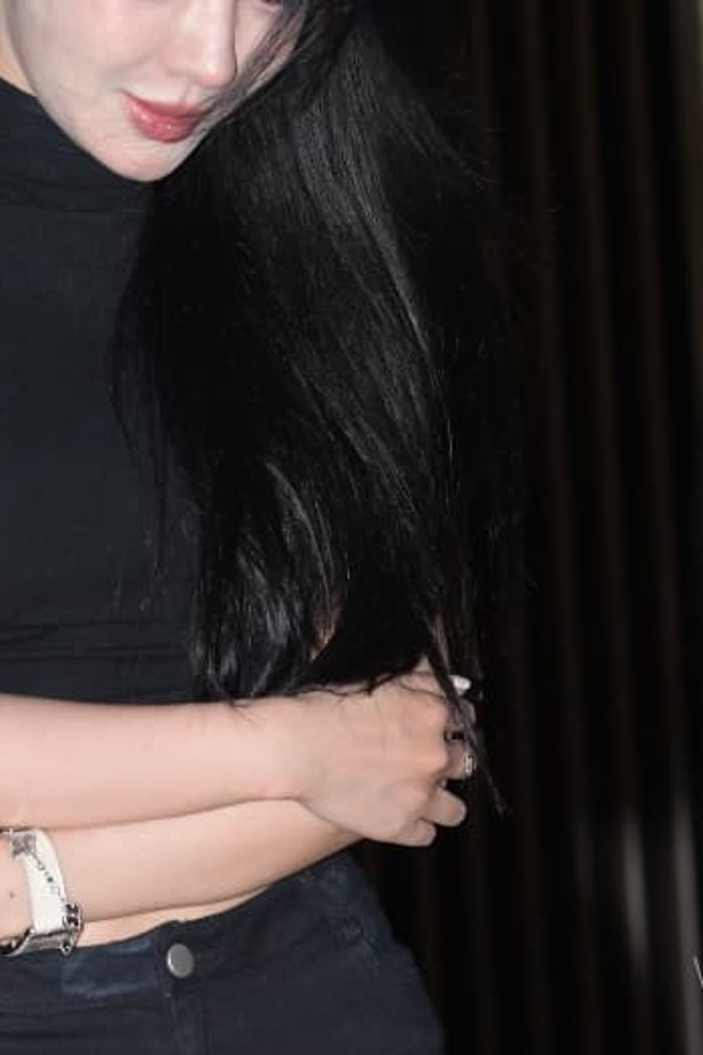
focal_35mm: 240
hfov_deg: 5.7
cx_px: 251
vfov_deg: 8.6
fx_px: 7029
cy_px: 812
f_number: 4.5
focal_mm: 70
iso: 500
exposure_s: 1/200
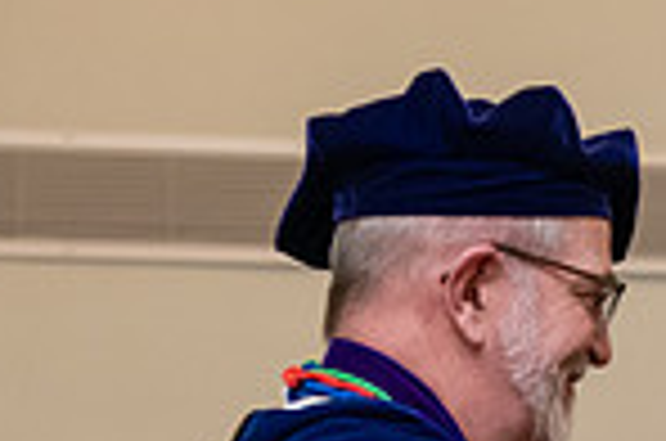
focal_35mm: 400
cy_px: 665
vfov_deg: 3.4
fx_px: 7384
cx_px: 1114
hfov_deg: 5.1
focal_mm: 95
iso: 2500
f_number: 4.5
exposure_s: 1/200
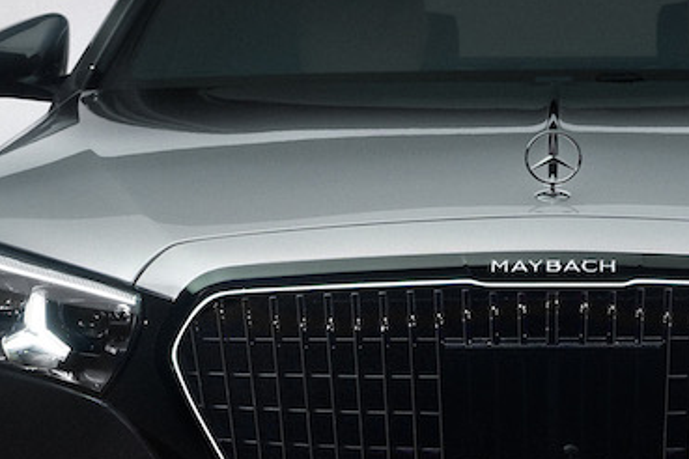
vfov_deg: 14.4
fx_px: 1818
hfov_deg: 21.2
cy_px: 312
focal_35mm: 95
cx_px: 555
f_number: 7.1
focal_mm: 39
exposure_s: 1/5
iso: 200
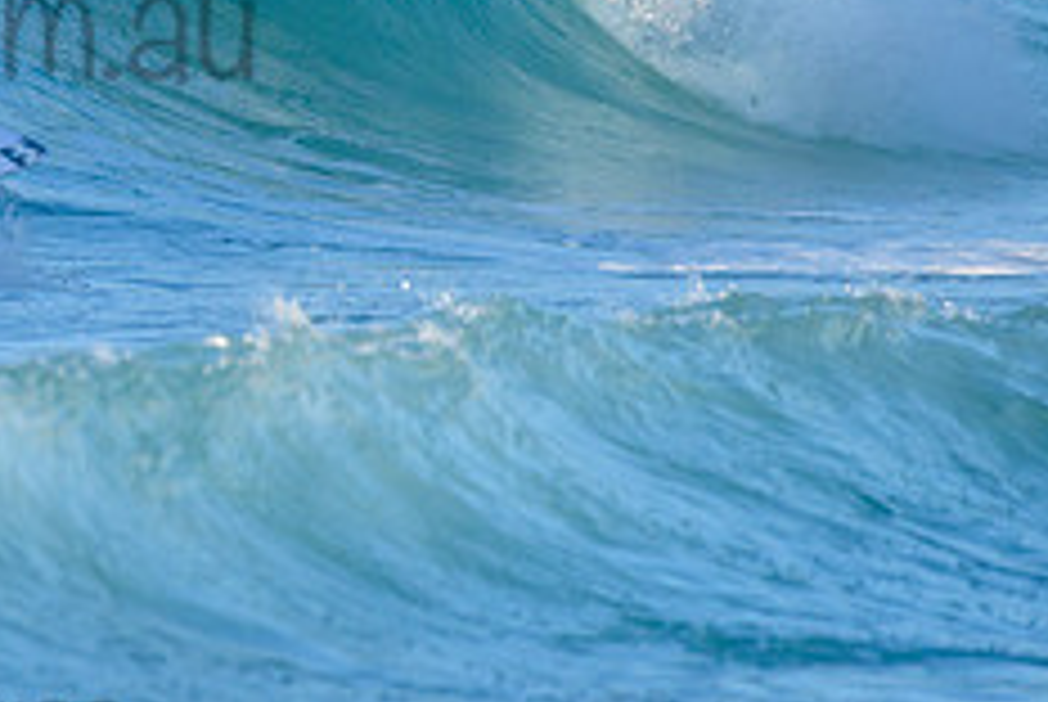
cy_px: -25
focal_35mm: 1245
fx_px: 36288
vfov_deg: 1.1
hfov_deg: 1.7
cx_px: -220
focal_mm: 500
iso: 400
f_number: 5.6
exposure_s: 1/2000
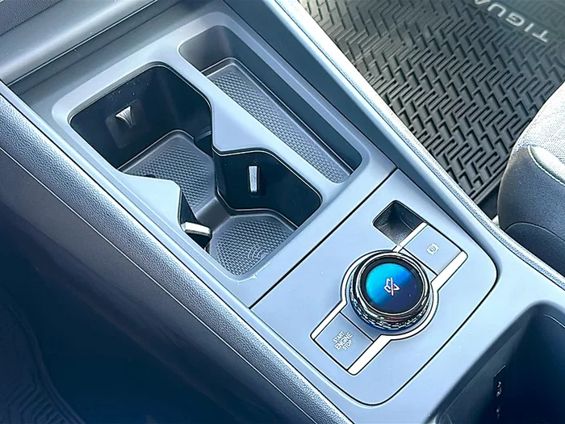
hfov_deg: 44.8
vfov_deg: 34.3
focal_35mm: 42
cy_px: 212
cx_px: 282
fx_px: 686
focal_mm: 6.86
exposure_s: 1/58
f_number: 1.78
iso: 125
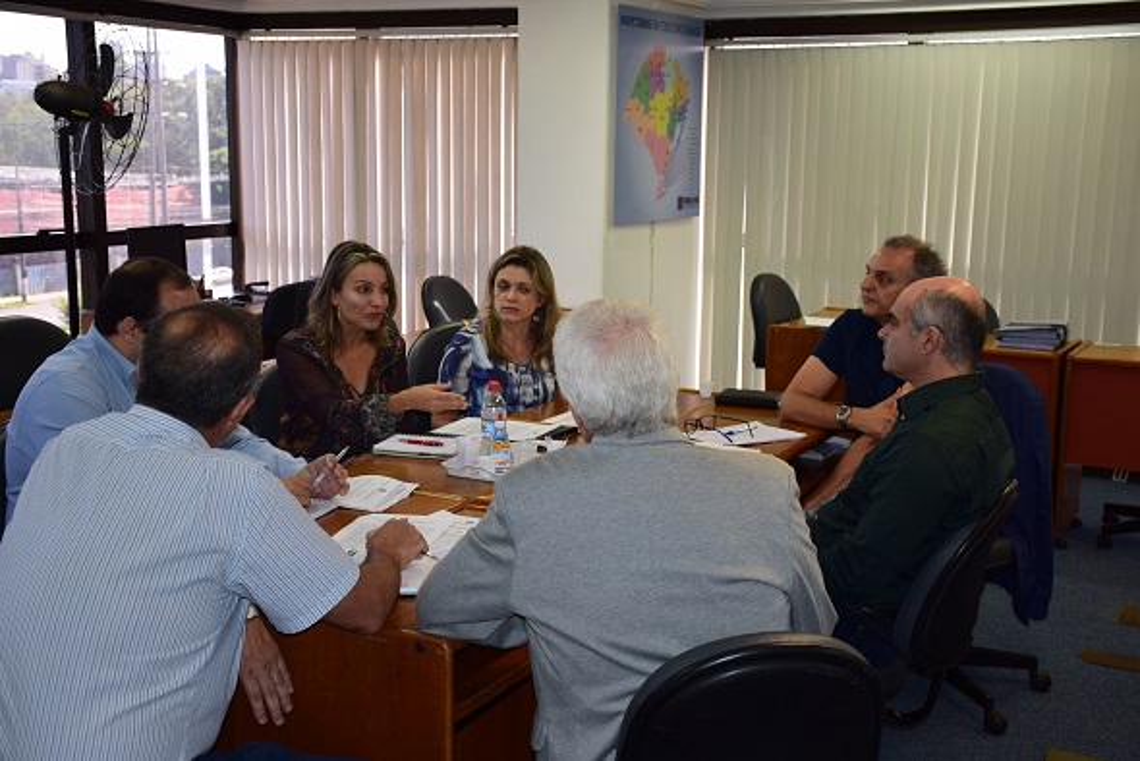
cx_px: 570
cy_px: 380
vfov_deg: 28.1
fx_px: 1521
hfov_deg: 41.1
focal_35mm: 48
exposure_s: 1/60
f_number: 4
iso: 250
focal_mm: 32
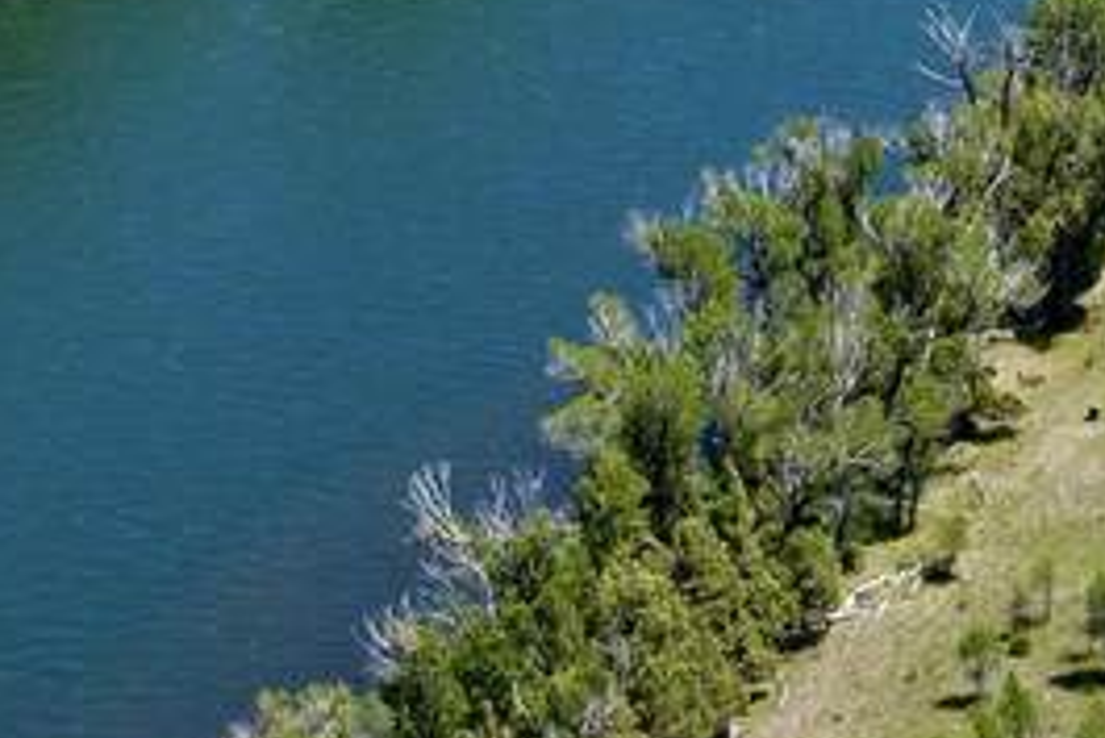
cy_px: -619
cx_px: 1351
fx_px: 4146
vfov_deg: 9.6
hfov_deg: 14.7
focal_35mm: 135
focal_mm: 14.45
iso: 160
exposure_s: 1/1600
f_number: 2.8
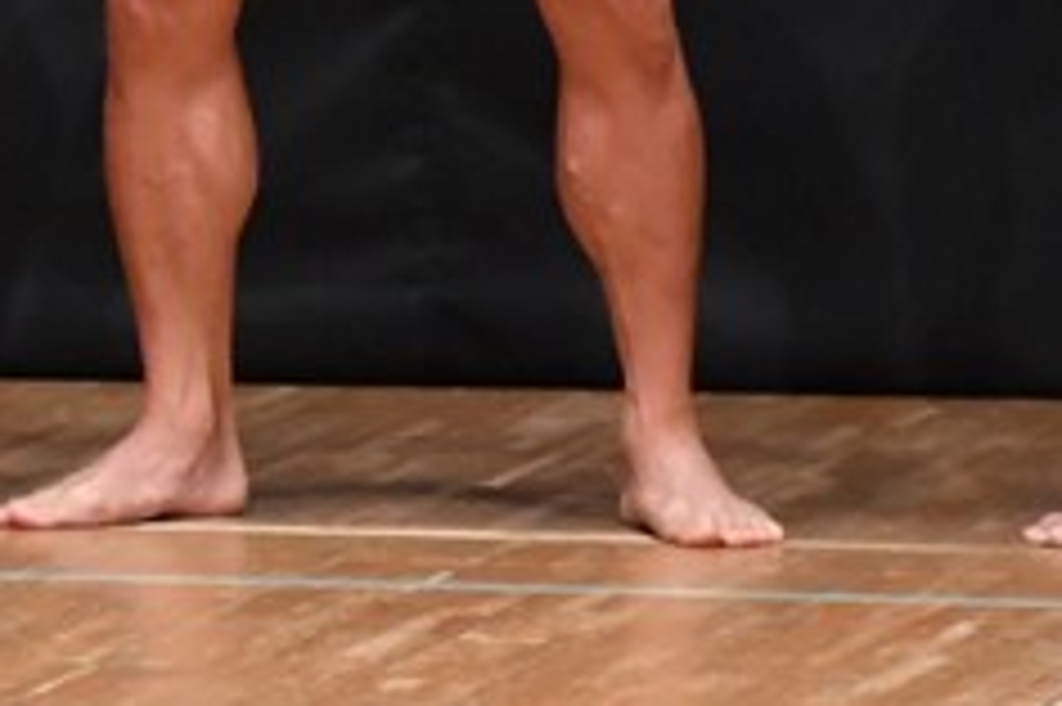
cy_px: -360
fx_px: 33399
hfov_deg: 1.8
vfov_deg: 1.2
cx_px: -461
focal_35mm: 1133
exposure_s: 1/400
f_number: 5.6
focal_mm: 230
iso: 8000
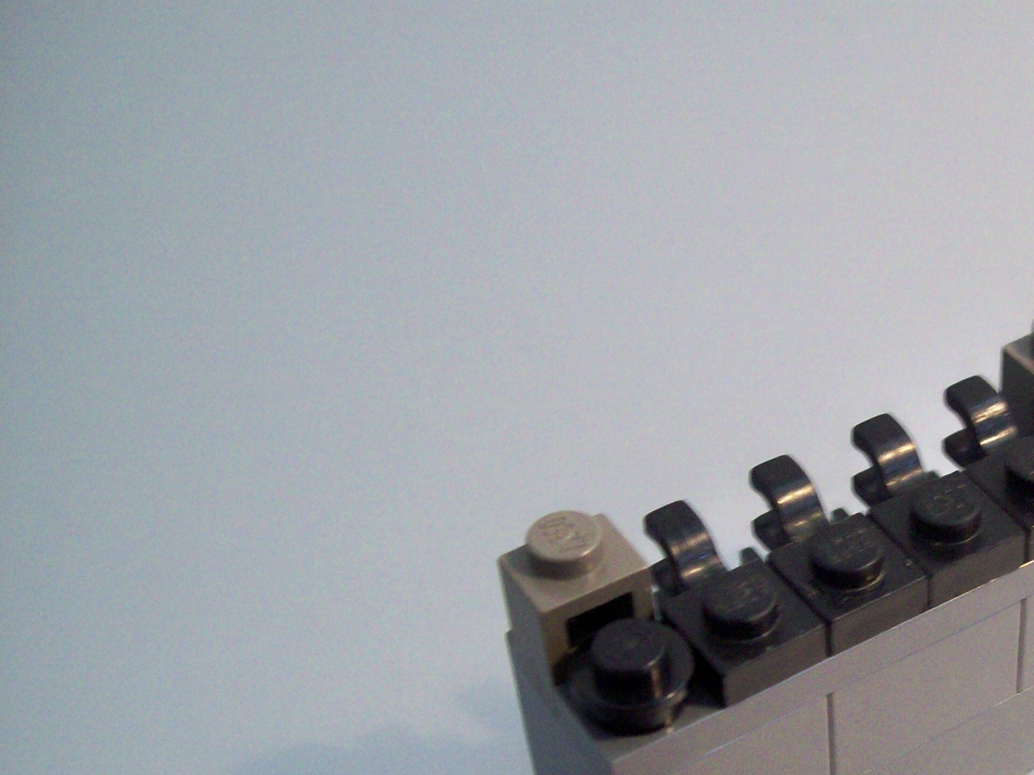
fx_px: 1852
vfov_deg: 23.5
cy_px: 533
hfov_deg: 30.1
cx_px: 885
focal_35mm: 62
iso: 160
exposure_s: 1/9.63
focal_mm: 6
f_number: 2.7
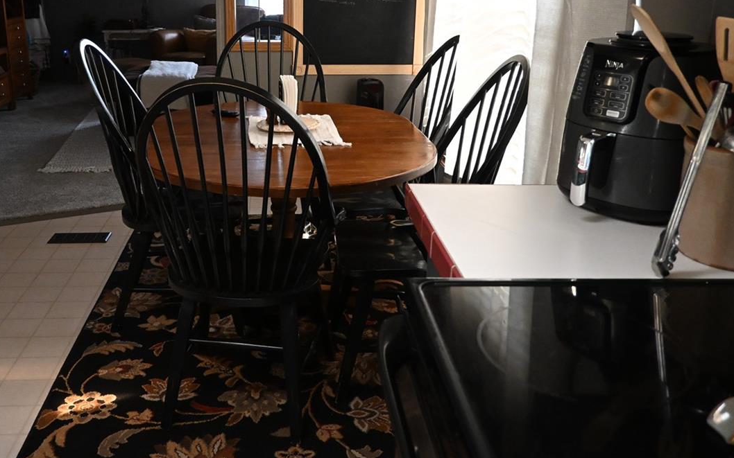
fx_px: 740
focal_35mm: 37
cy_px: 145
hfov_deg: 52.6
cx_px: 317
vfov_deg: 34.0
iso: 3200
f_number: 3.5
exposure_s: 1/80
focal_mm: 16
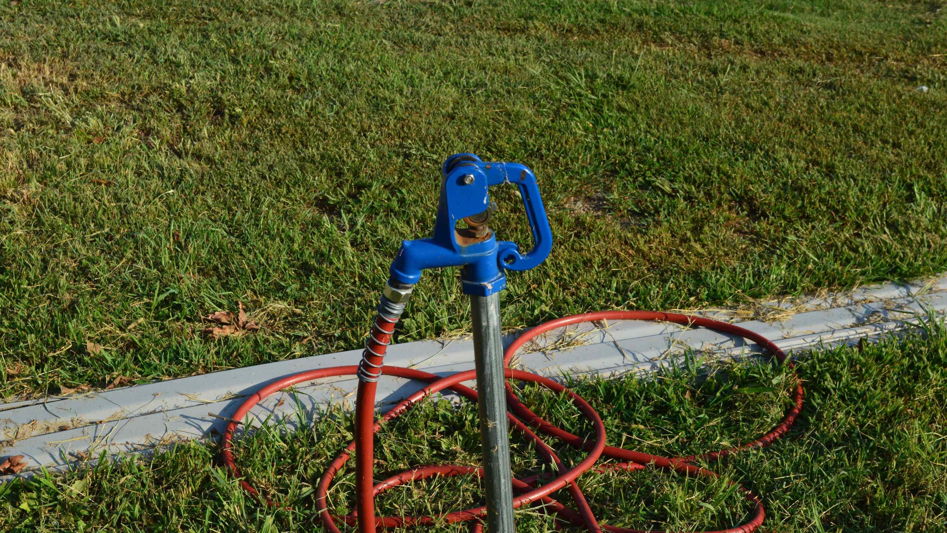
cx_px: 473
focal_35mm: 57
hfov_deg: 36.6
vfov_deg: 21.1
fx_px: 1431
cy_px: 251
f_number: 11
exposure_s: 1/400
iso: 400
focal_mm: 36
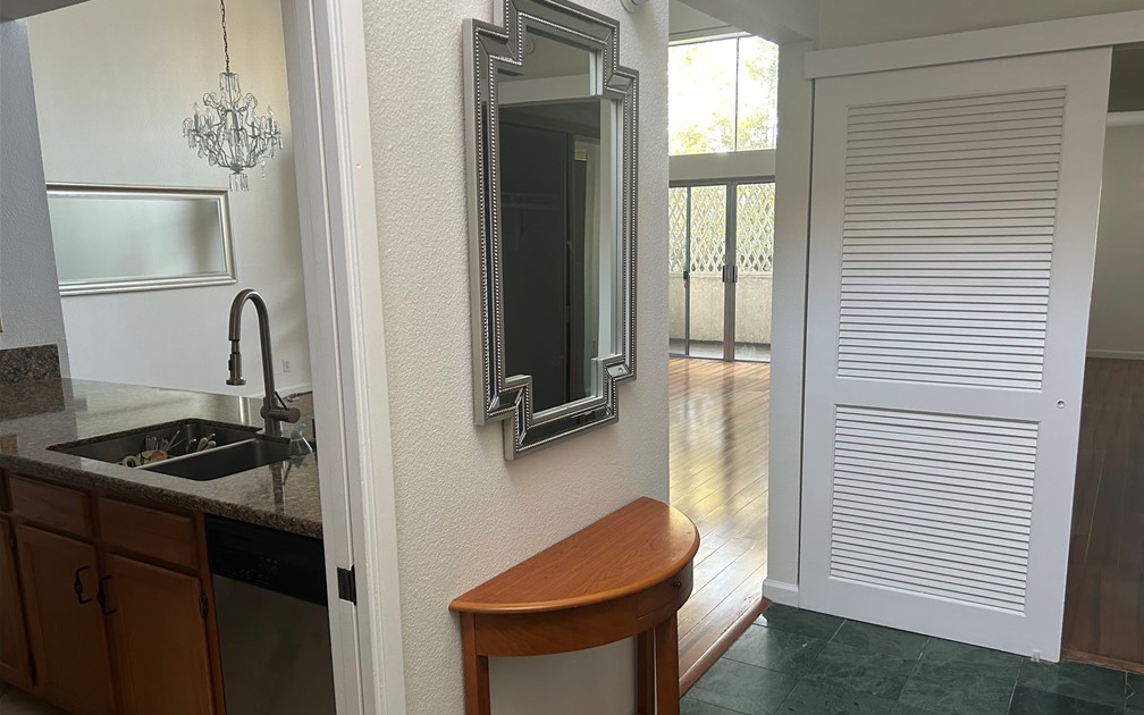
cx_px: 580
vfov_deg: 44.5
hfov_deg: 66.5
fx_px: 873
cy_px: 387
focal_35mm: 28
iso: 160
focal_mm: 5.7
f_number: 1.5
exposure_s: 1/60
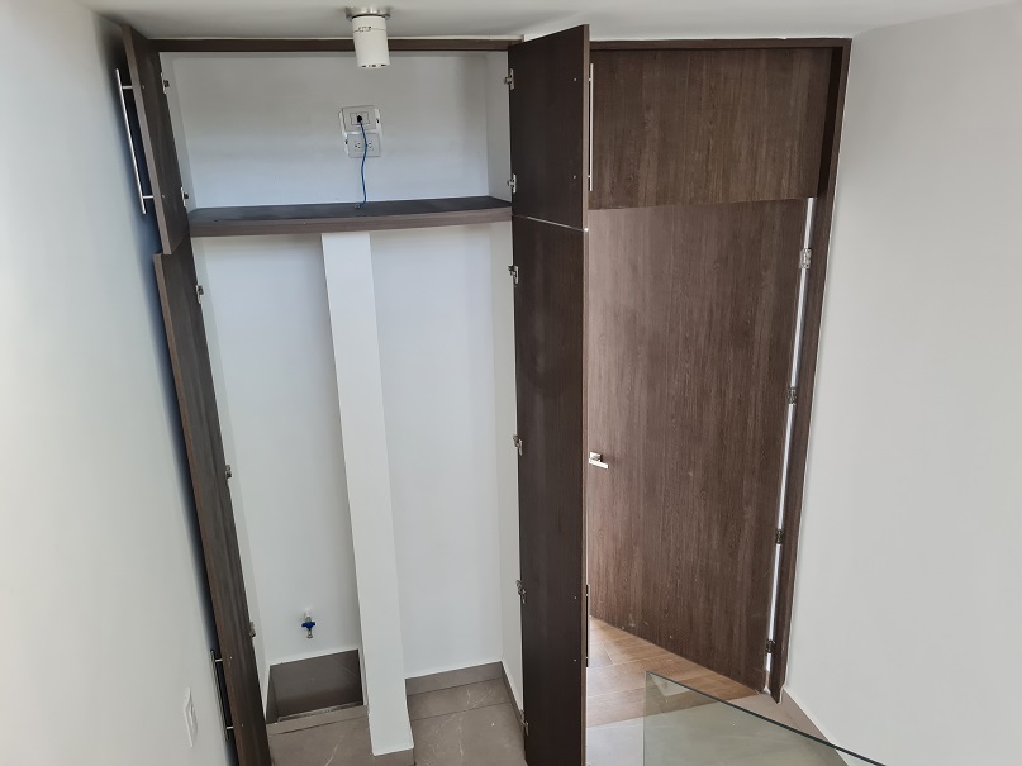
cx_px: 511
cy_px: 383
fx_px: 768
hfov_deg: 67.3
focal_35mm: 26
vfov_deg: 53.1
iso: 200
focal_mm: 5.4
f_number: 1.8
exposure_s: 1/60
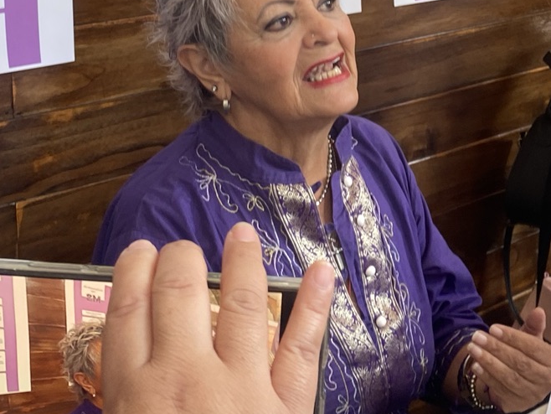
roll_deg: -0.8
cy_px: -39
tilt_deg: -8.7
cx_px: 502
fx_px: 1258
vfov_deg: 18.0
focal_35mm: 79
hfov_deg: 24.0
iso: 50
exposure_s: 1/120
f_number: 1.8
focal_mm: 4.25
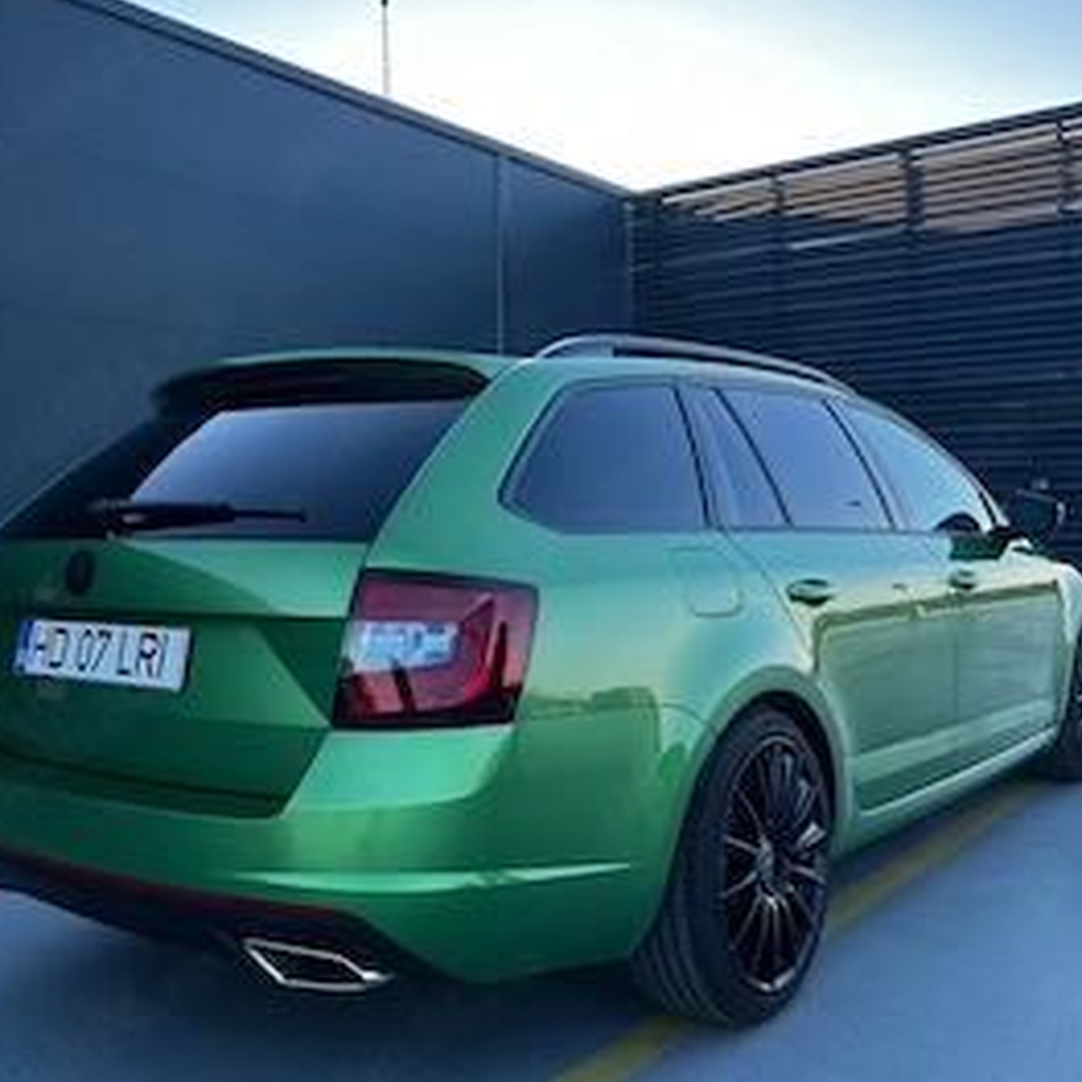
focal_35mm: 35
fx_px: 1238
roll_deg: +0.0
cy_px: 457
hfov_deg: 47.2
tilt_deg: +2.3
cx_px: 490
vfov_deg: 47.1
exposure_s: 1/389
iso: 50
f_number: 1.5
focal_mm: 5.7
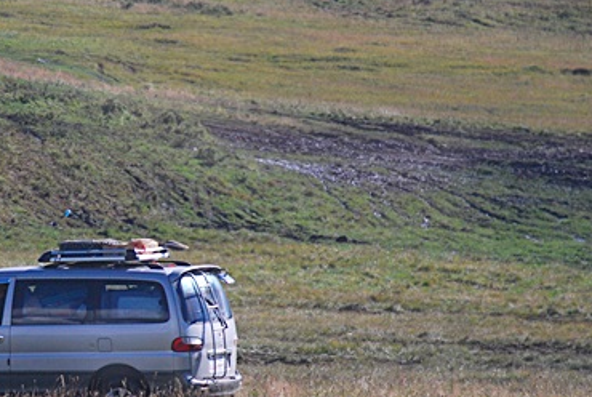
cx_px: 82
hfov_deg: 4.7
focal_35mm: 438
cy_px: 287
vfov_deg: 3.1
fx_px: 7215
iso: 400
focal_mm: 135
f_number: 5.6
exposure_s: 1/1250
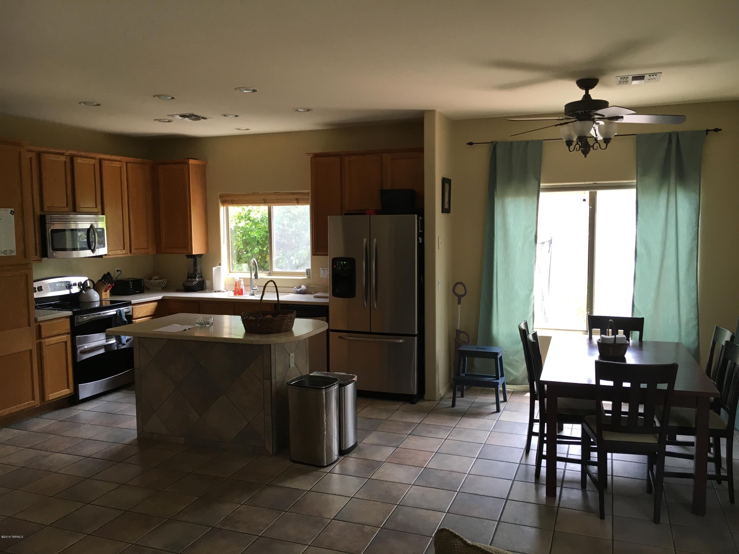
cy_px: 277
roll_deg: +0.5
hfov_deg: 61.7
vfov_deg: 48.2
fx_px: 619
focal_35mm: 29
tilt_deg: -6.2
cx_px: 370
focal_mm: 4.15
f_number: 2.2
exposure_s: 1/30
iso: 25
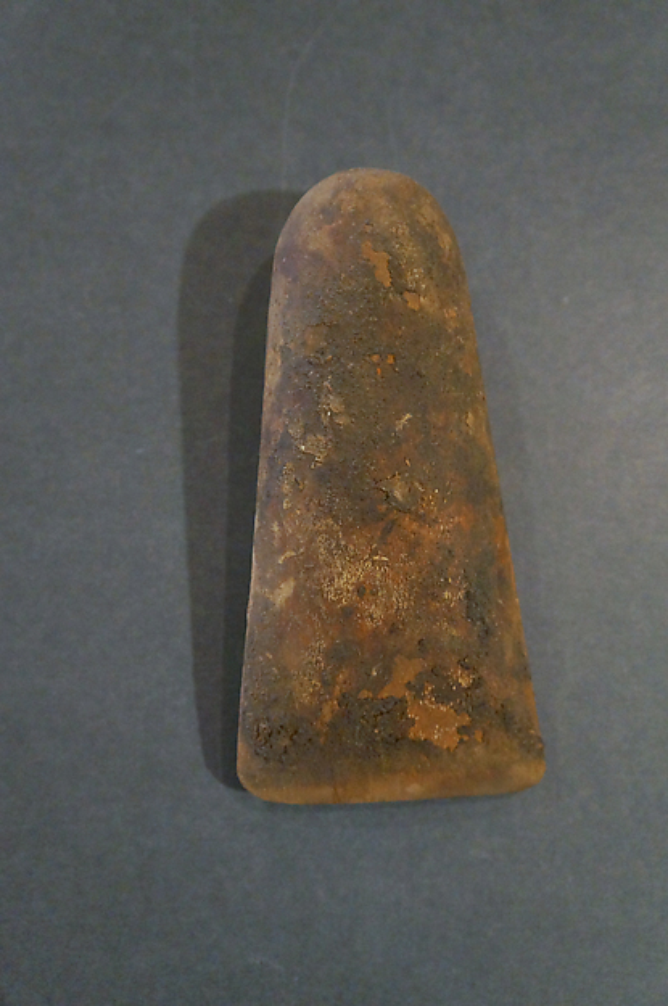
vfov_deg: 46.5
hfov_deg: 31.8
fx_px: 1172
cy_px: 503
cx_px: 334
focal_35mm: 42
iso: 3200
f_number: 4
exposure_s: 1/50
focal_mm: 28
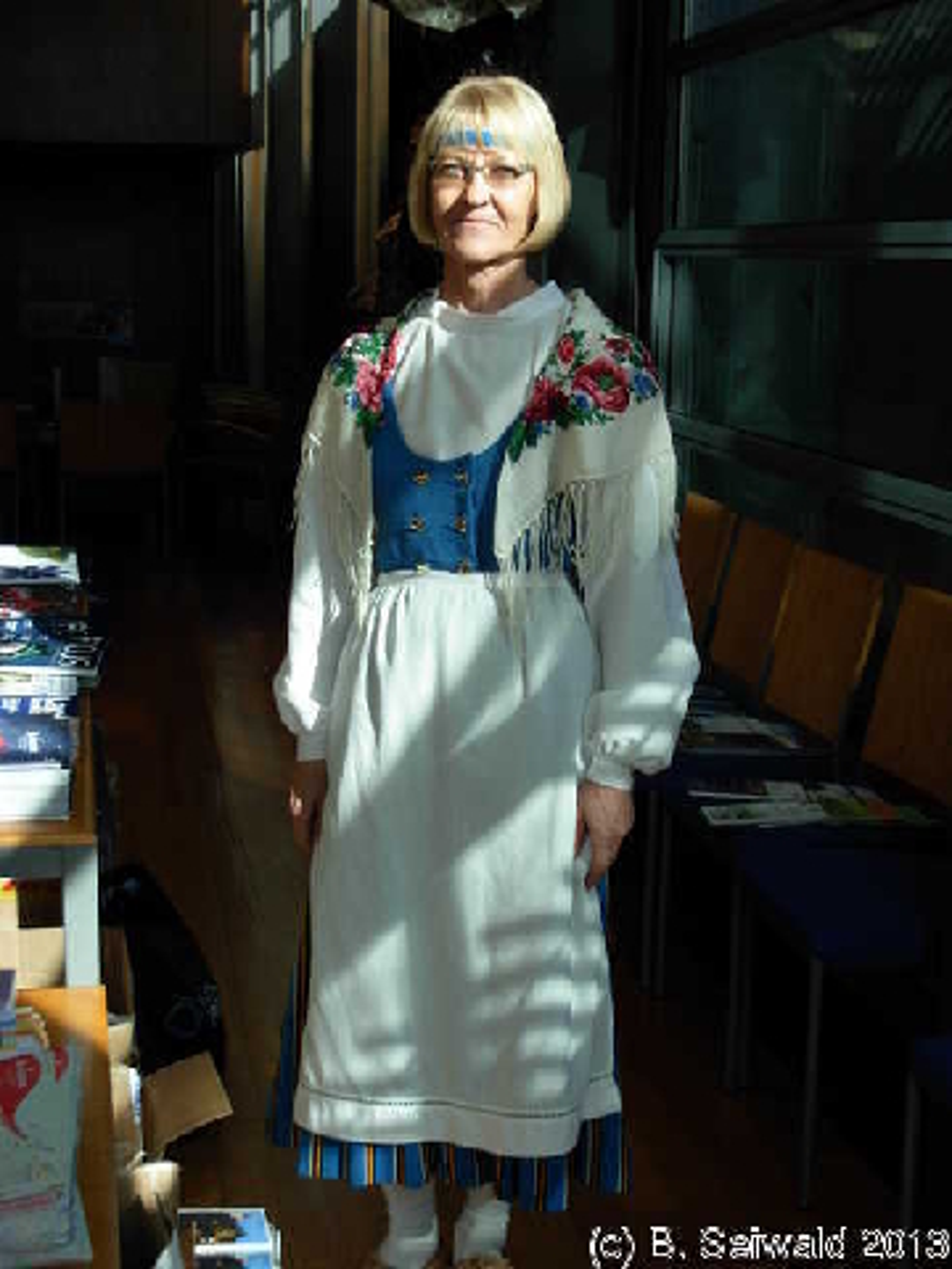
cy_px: 634
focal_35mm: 58
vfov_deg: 33.2
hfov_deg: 25.2
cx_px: 476
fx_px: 2127
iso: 79
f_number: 3.3
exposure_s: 1/140
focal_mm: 9.5
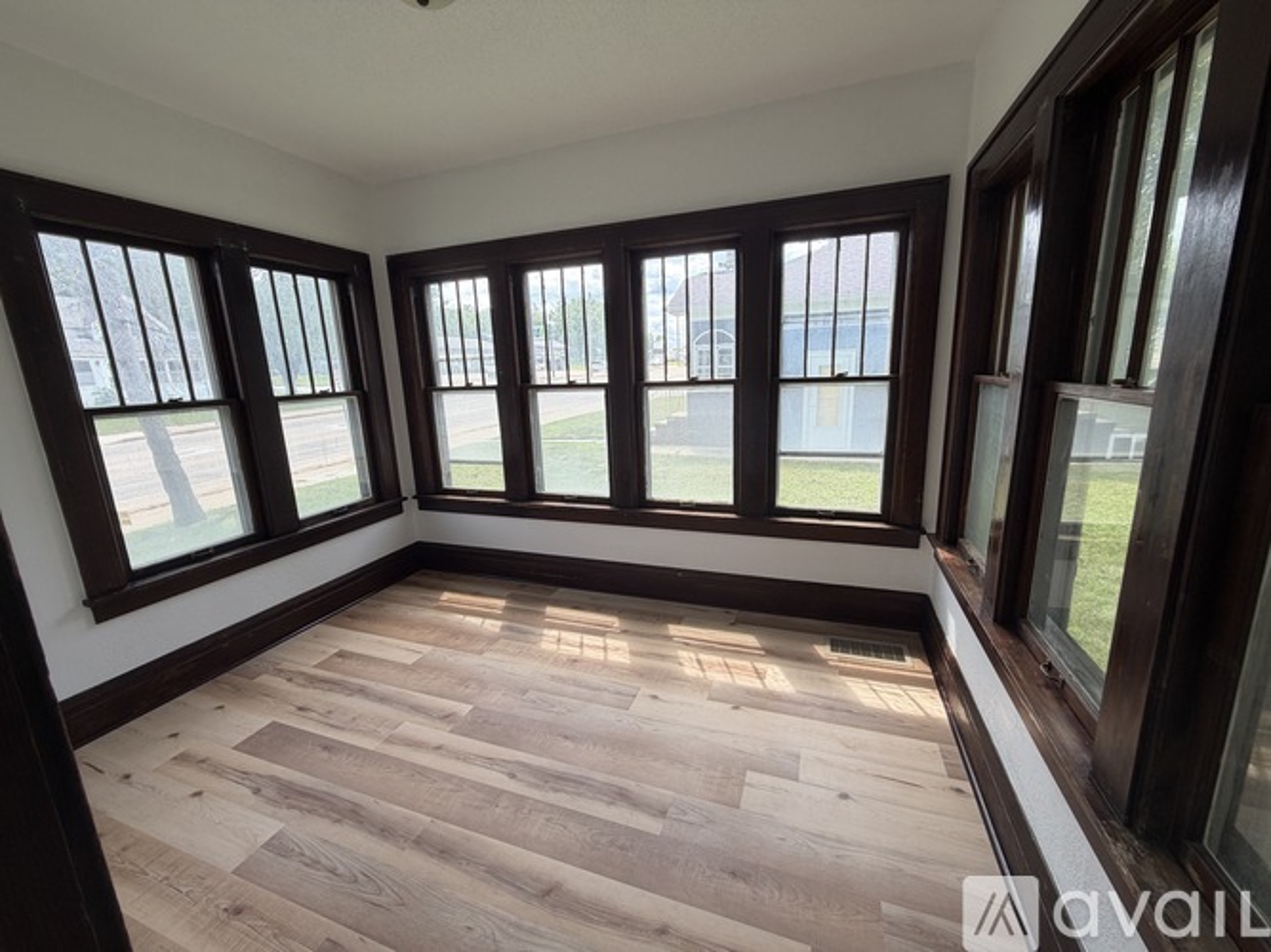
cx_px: 636
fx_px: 514
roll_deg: +2.2
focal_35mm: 14
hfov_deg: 102.1
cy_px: 476
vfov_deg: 85.7
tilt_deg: -12.0
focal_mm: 2.22
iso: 40
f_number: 2.2
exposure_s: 1/167
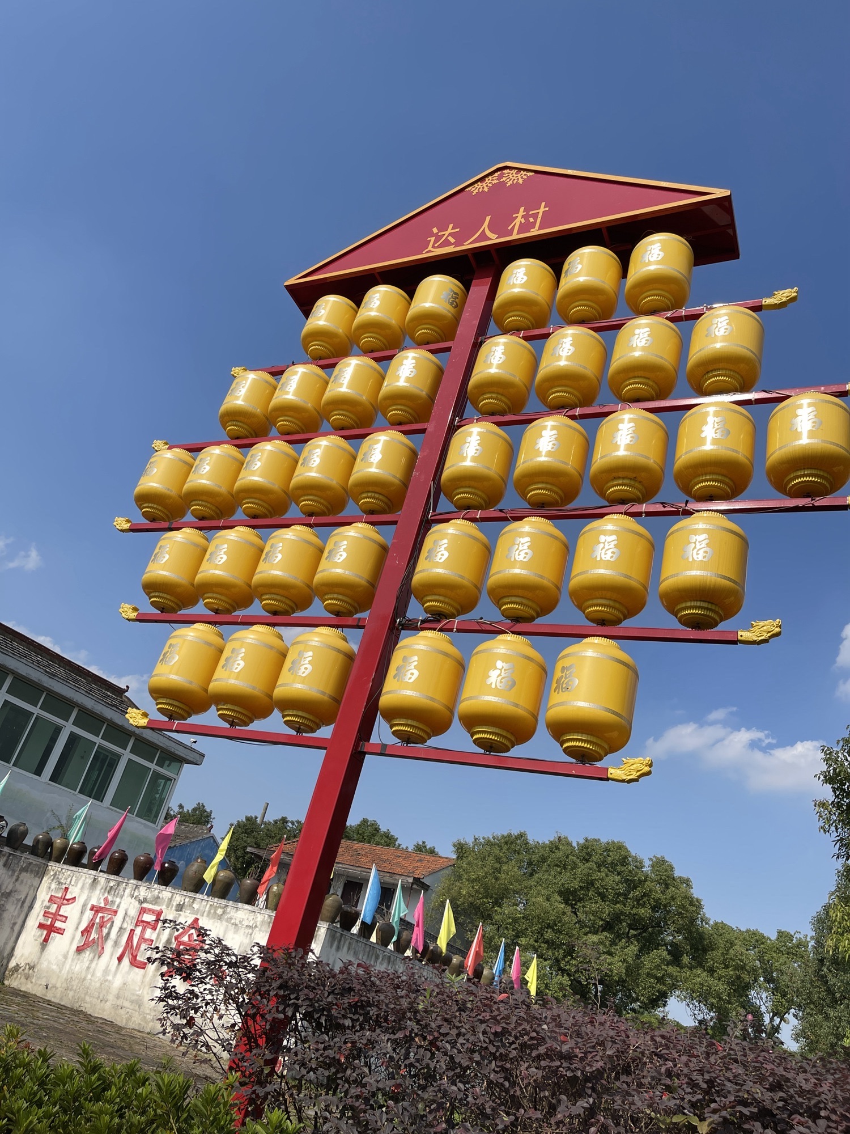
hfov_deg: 54.9
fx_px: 819
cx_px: 425
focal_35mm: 25
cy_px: 567
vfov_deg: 69.4
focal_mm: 5.1
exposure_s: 1/5376
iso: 32
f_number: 1.6
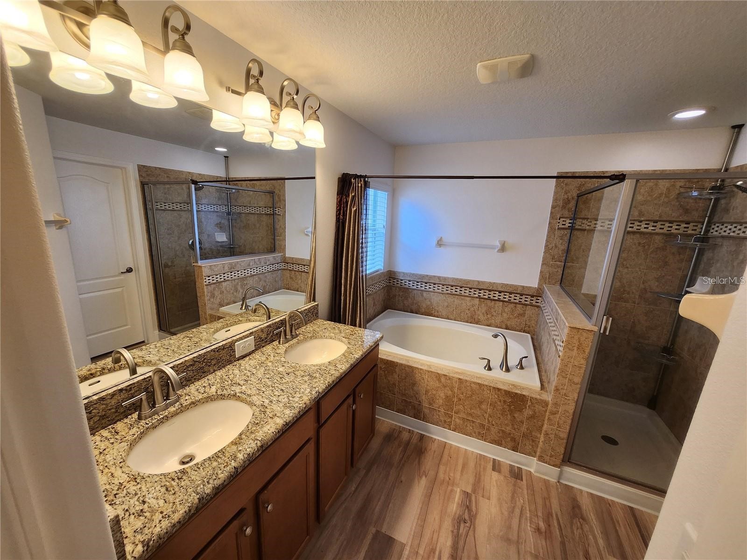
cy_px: 280
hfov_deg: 106.2
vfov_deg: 89.9
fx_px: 281
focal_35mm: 13
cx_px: 374
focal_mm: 1.74
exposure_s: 1/60
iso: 100
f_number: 2.2
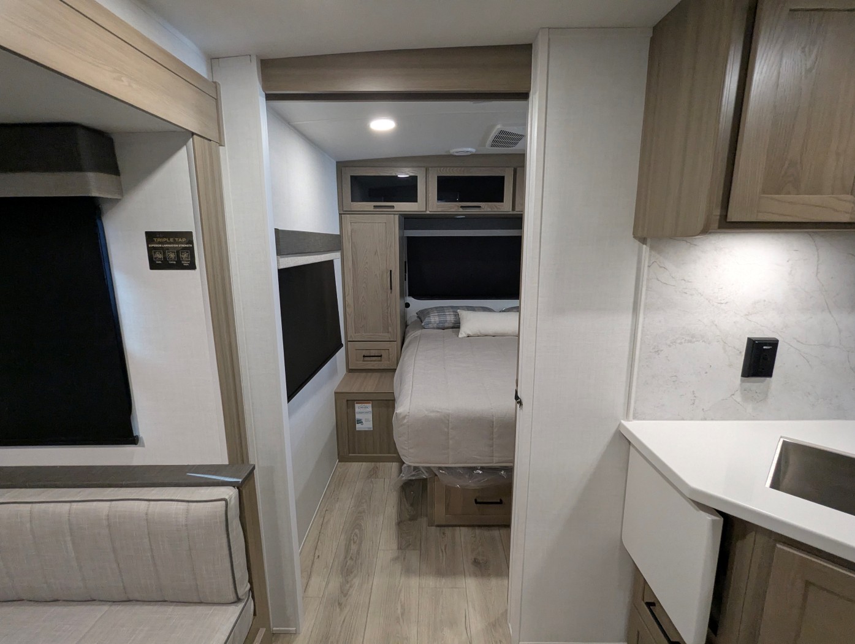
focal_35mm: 16
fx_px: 396
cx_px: 428
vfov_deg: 78.2
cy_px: 322
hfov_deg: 94.4
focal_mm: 2.35
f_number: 2.2
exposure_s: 1/110
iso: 335
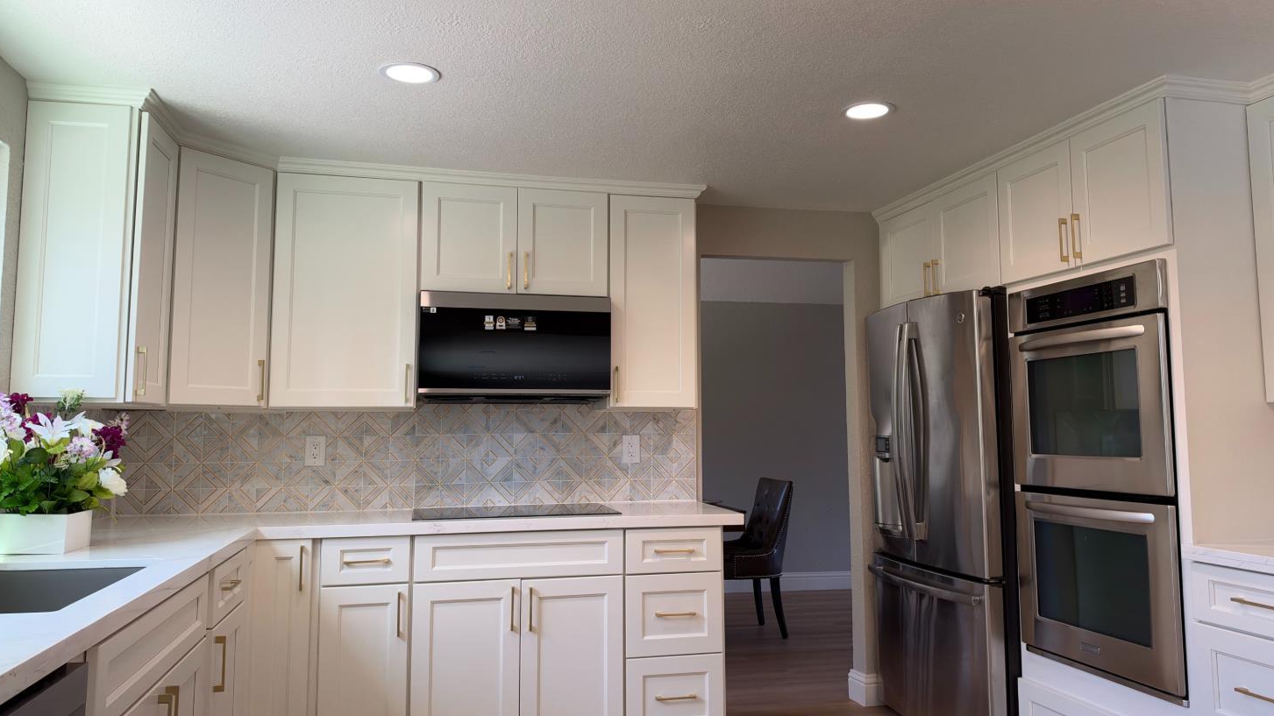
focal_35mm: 27
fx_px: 912
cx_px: 649
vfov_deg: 42.9
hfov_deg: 69.9
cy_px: 339
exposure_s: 1/120
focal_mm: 6.93
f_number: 1.8
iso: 64
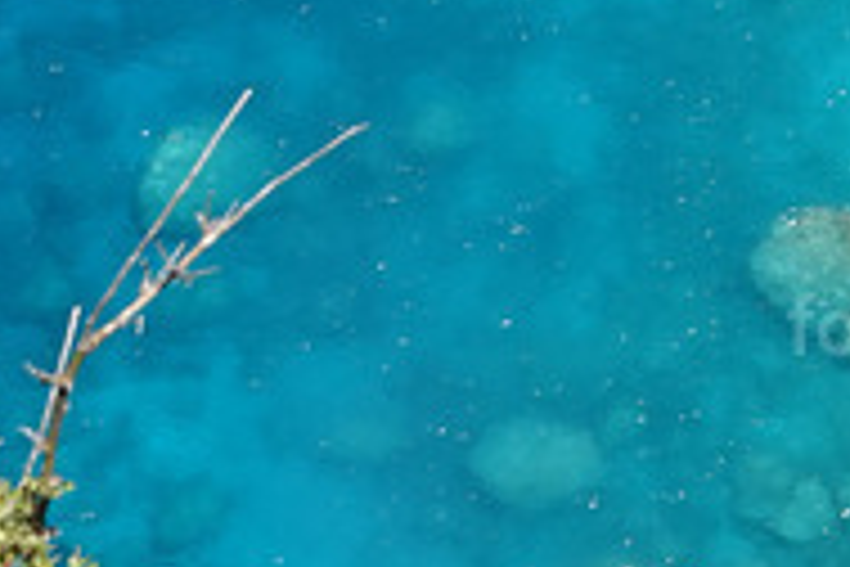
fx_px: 3707
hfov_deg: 12.8
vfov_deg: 8.1
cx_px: 931
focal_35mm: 157
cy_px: -763
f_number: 4
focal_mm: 10.8
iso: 100
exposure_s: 1/640
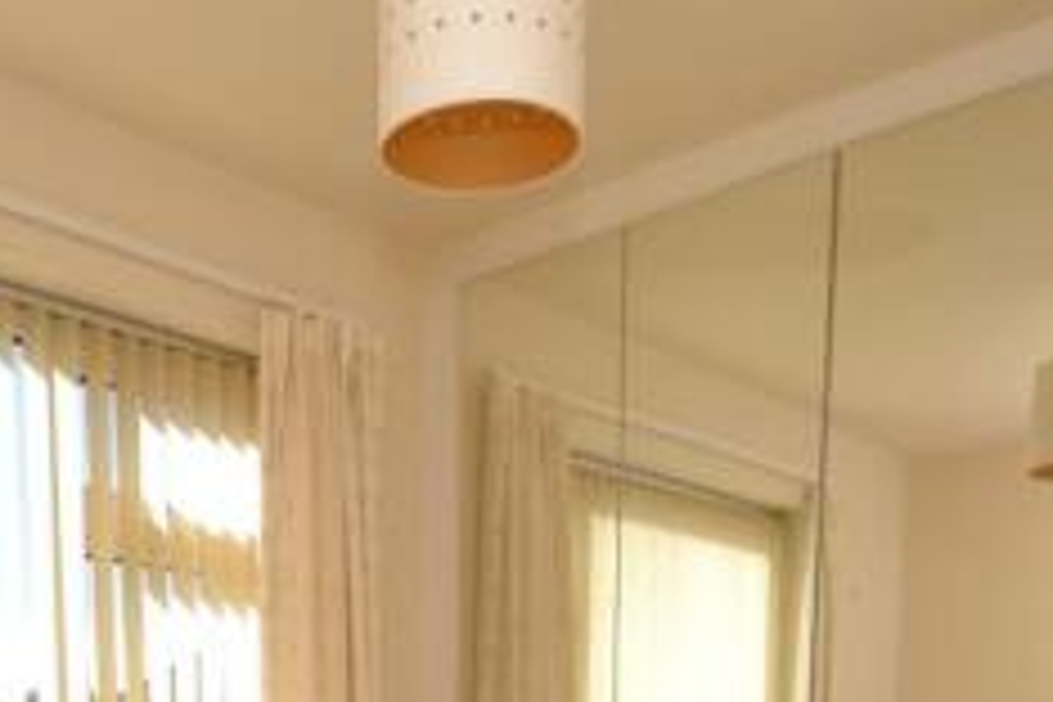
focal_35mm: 42
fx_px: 1228
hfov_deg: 45.8
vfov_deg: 25.9
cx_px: 367
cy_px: 979
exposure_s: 1/160
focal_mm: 10
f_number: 6.3
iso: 100
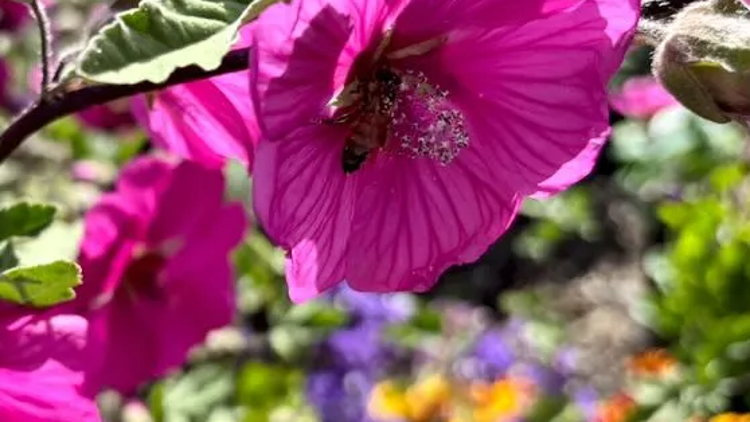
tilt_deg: -29.3
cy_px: 212
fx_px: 1034
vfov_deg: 23.1
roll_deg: +2.2
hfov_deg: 38.6
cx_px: 172
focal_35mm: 52
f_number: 1.6
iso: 50
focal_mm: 5.96
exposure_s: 1/1477
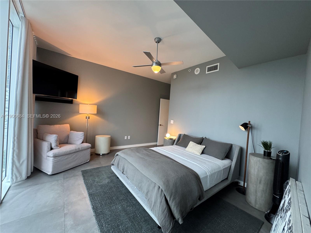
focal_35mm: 14
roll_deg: -4.2
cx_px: 156
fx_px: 126
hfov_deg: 102.1
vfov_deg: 85.7
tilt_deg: -0.8
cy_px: 116
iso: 250
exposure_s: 1/60
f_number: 2.2
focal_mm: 2.22
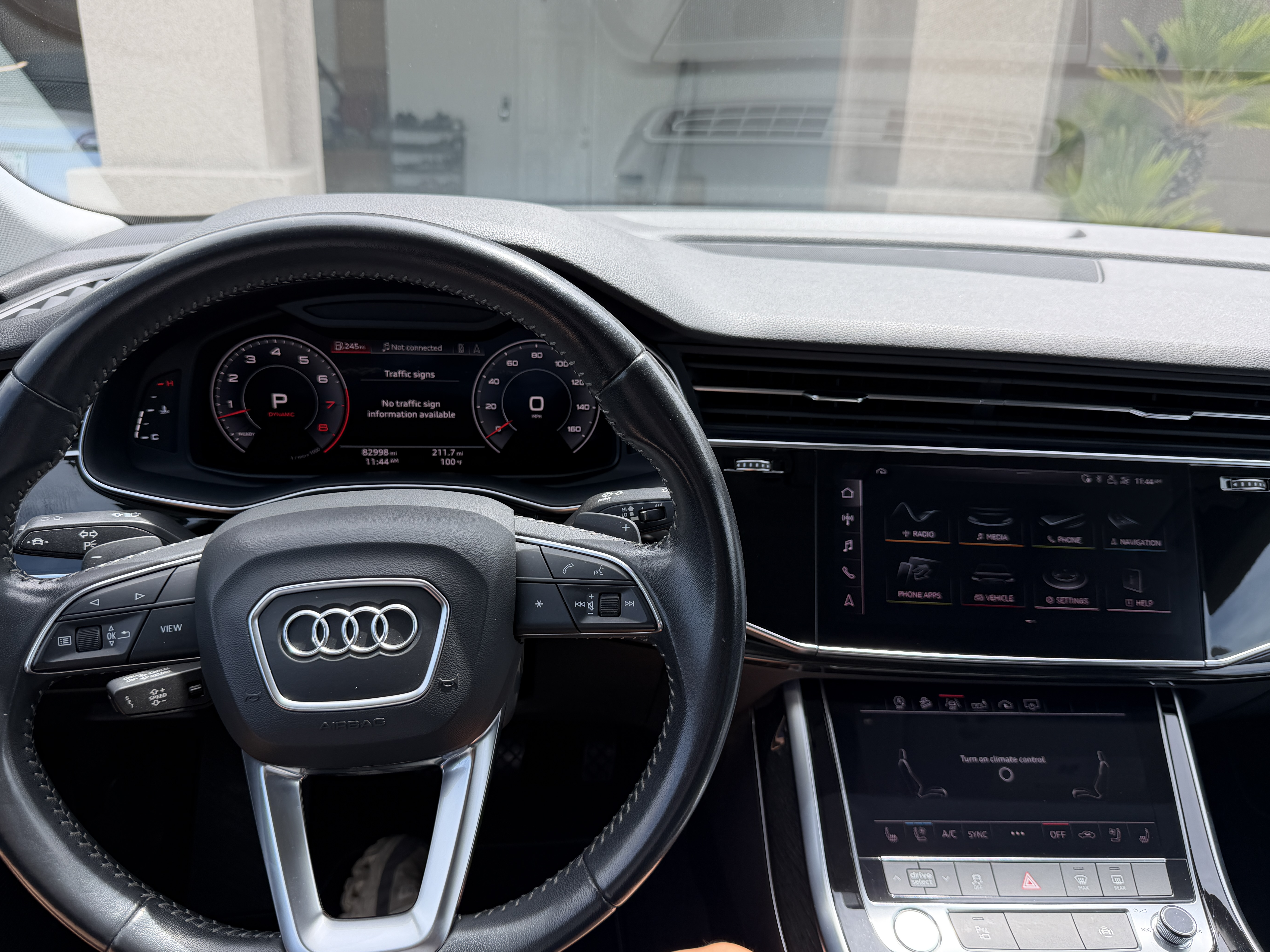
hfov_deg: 69.4
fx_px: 917
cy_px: 480
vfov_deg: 54.9
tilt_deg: -19.9
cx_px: 615
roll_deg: -1.5
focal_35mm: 25
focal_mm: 6.76
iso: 80
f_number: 1.78
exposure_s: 1/607
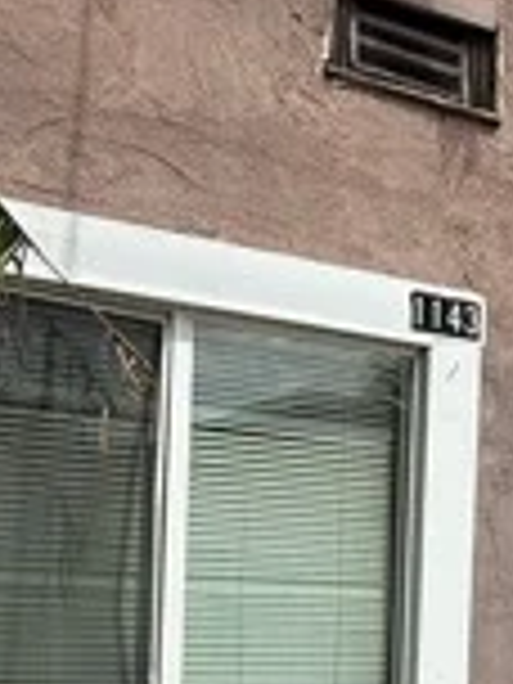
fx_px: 1166
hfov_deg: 23.3
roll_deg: -3.0
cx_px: 567
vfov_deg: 31.3
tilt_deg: +0.9
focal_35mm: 59
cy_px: 608
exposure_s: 1/2237
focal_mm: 2.22
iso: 50
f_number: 2.2
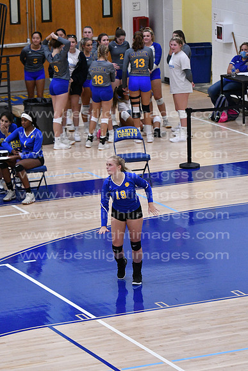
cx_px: 124
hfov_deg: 7.5
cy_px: 186
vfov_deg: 11.2
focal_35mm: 183
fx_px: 1890
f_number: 3.2
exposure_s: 1/1250
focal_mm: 122
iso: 6400
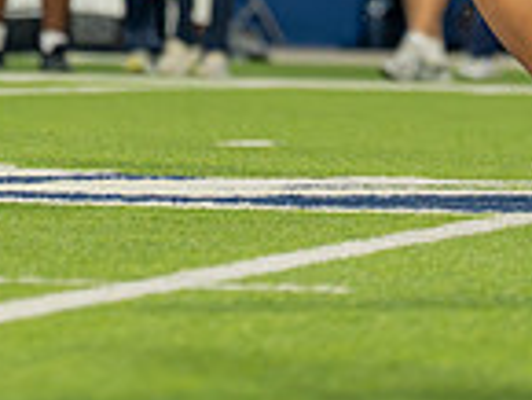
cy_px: -392
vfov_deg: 1.8
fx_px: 12982
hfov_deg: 2.3
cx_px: 264
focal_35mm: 844
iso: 1250
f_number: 2.8
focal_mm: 153
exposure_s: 1/1250
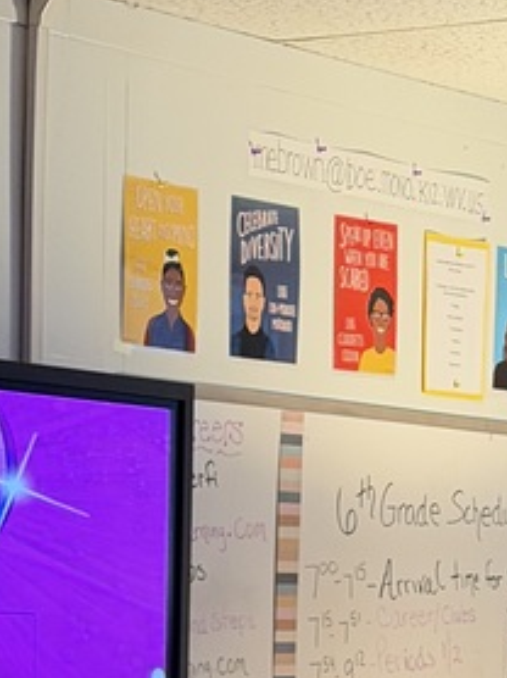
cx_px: 344
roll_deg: -1.8
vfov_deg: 10.7
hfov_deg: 8.4
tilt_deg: -7.9
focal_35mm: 177
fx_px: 3462
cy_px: 1054
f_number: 1.78
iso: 320
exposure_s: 1/40
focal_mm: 6.76
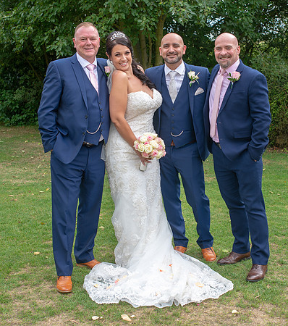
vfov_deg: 29.9
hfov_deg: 26.6
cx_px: 173
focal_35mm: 61
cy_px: 149
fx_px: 609
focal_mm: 35
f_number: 4.5
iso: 100
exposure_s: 1/160
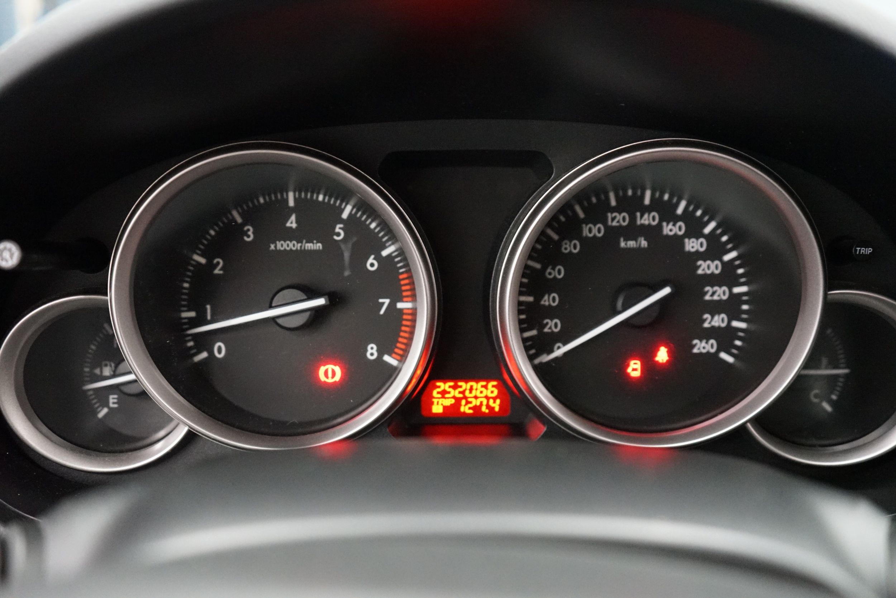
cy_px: 299
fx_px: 796
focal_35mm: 32
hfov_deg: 58.7
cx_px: 448
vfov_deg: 41.1
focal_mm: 32
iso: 6400
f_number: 4
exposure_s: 1/50
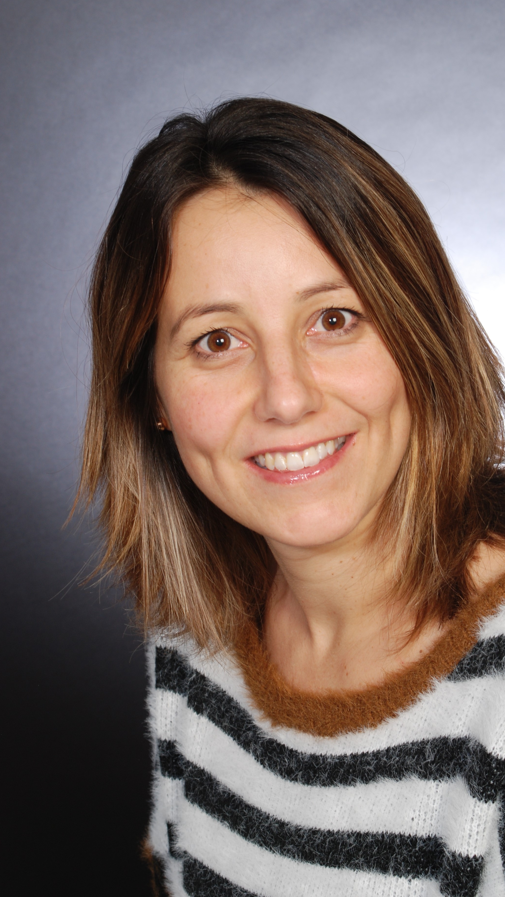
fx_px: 2761
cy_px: 434
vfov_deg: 18.5
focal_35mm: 116
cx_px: 295
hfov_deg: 10.4
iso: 200
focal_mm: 70
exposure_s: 1/100
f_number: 11
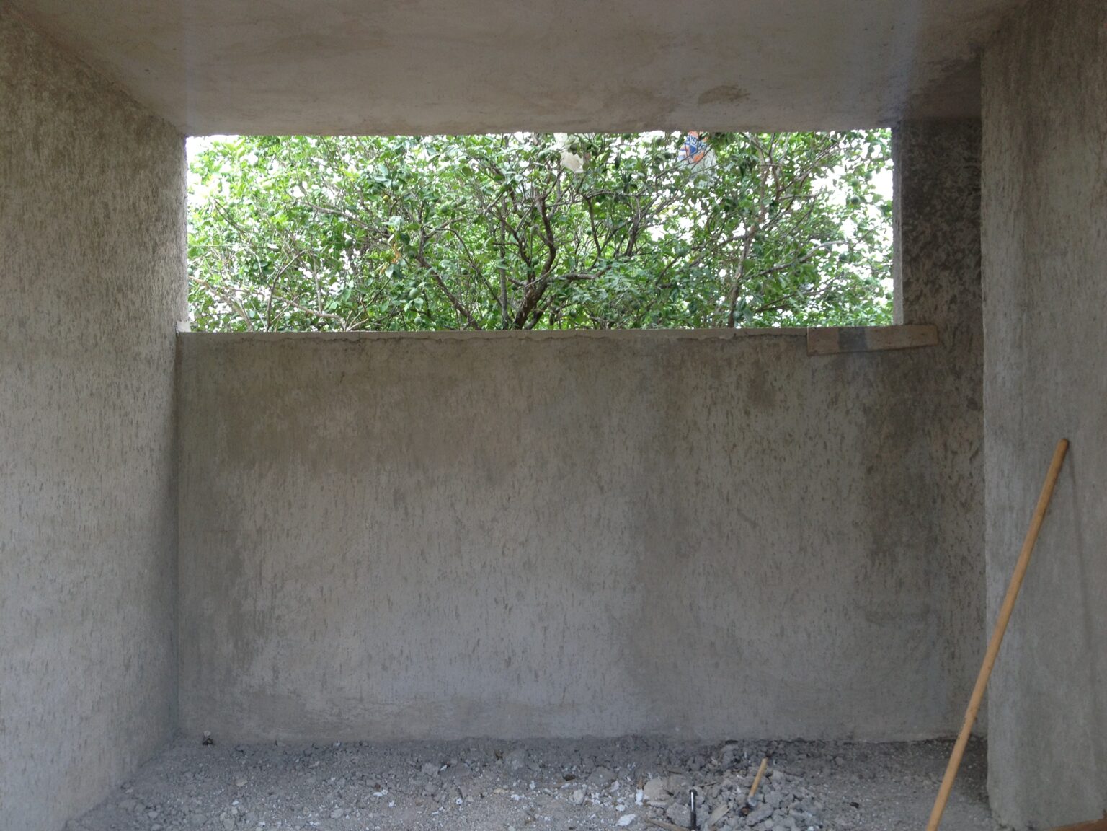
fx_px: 1119
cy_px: 416
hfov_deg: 52.6
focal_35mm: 35
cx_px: 554
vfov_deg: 40.7
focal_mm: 4.28
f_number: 2.4
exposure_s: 1/136
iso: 50
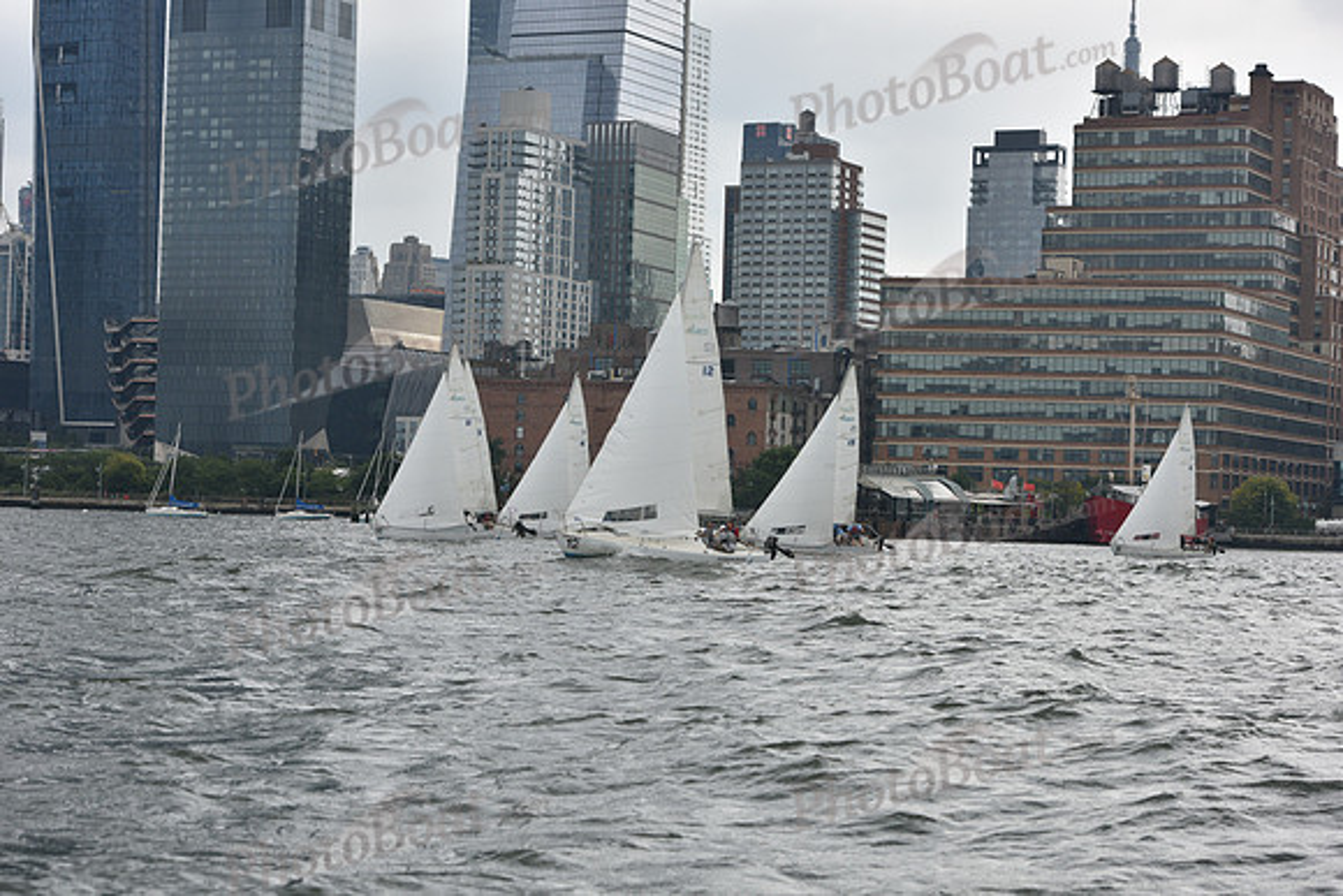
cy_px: 448
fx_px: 3060
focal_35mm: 82
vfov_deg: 16.7
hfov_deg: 24.8
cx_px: 672
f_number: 7.1
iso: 320
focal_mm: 82
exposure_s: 1/1250
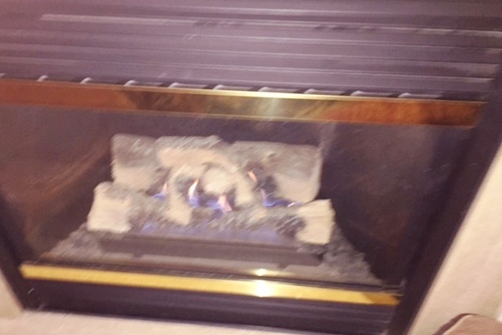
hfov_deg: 54.3
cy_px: 204
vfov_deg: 37.7
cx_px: 223
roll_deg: +7.3
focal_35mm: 35
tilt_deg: -44.2
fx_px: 488
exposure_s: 1/16
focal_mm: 4.15
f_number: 2.2
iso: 200
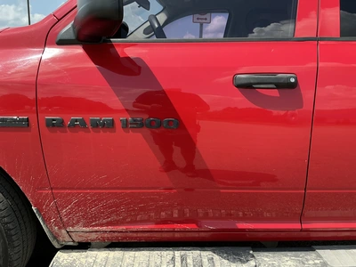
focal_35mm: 28
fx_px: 288
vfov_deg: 49.7
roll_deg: -2.9
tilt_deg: -11.3
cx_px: 178
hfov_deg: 63.4
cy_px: 134
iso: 25
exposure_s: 1/551
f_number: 1.8
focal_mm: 3
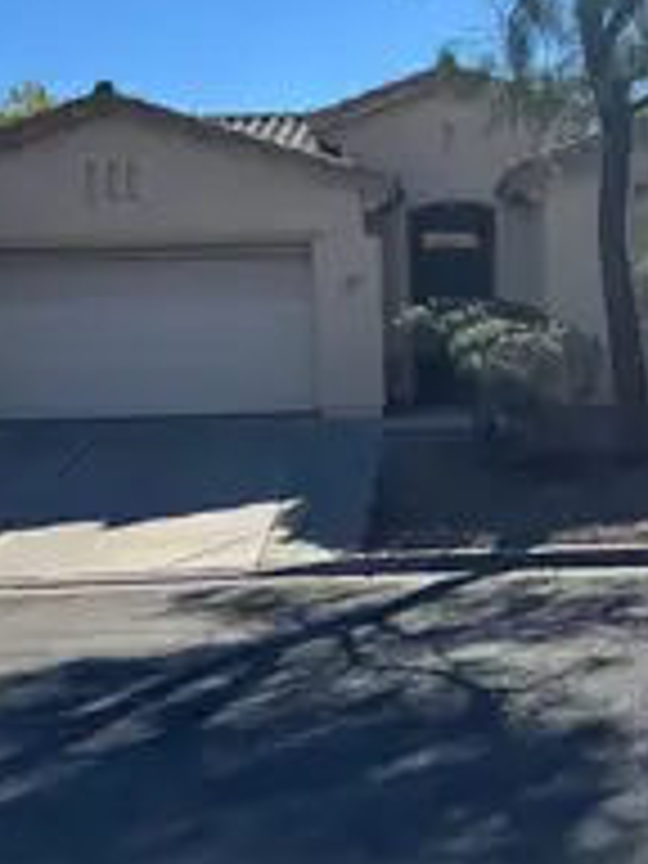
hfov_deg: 29.0
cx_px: 410
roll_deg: +2.0
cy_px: 369
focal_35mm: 50
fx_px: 1248
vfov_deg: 38.1
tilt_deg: -2.2
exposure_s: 1/4608
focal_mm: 6.76
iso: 80
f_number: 1.78
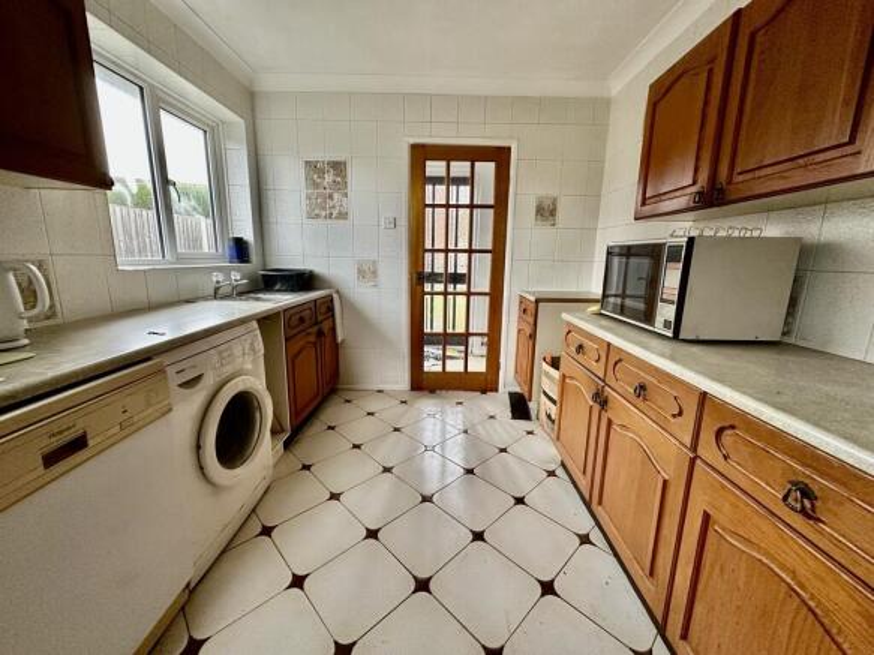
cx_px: 437
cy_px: 328
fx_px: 353
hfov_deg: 102.1
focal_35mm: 14
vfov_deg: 85.7
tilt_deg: -12.7
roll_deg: -1.0
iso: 250
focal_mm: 2.22
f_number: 2.2
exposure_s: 1/99
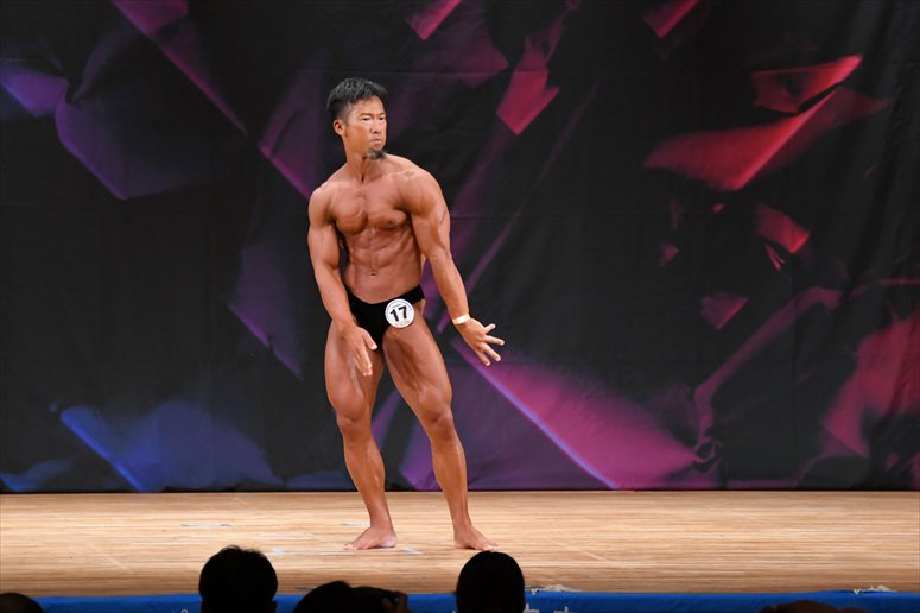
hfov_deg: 8.1
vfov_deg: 5.4
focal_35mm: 255
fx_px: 6514
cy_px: 306
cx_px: 460
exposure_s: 1/400
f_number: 5.6
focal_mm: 170
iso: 3200
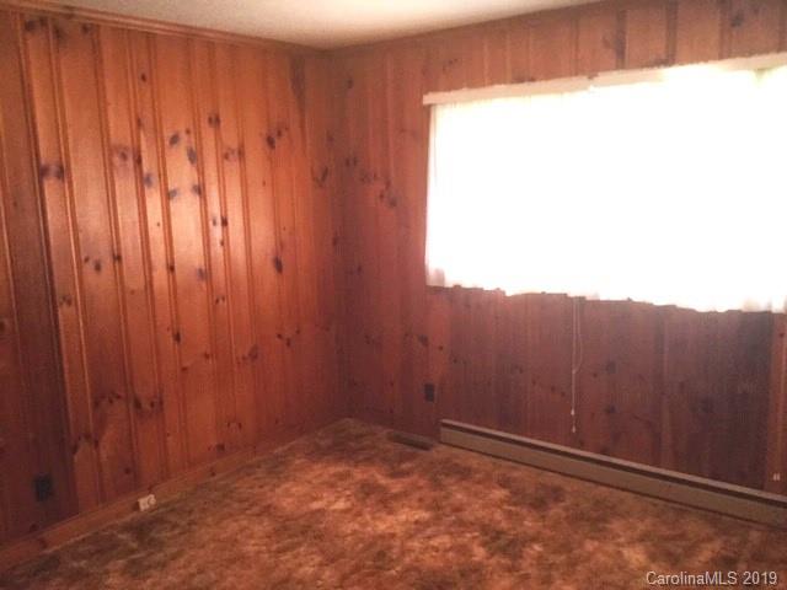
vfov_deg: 45.4
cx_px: 394
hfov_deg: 58.4
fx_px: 705
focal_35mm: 31
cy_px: 295
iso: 100
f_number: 2.4
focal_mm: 3.3
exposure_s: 1/30
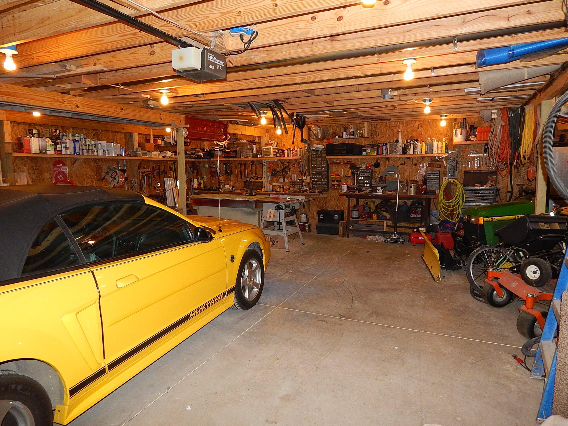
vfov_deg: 58.9
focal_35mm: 23
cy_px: 213
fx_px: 377
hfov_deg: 73.9
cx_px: 284
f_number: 3
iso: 280
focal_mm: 4
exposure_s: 1/30
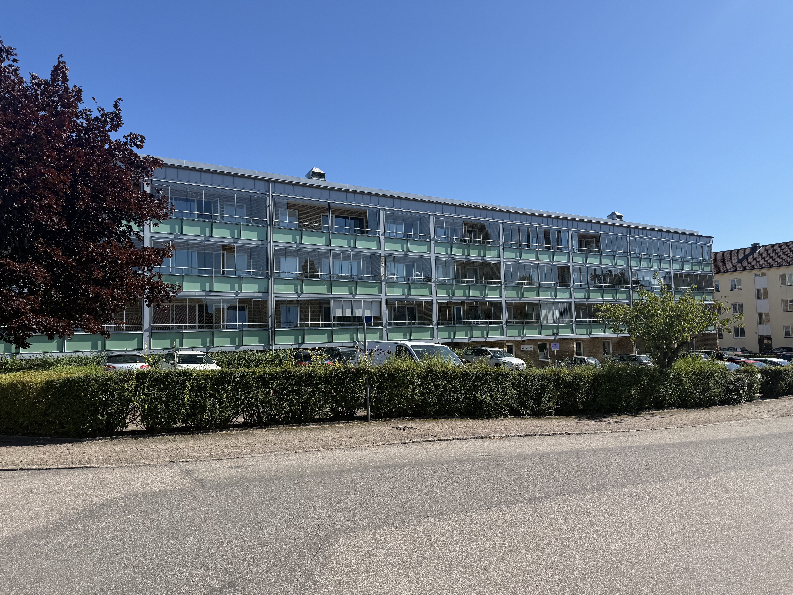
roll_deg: +1.1
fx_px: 550
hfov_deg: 71.6
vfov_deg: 56.8
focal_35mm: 24
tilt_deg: +3.8
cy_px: 298
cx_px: 396
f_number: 1.78
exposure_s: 1/4167
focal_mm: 6.76
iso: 80
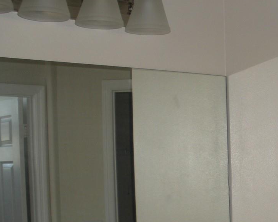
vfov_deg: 19.4
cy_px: 194
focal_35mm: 78
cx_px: 270
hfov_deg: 23.5
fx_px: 642
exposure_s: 1/47.4
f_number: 3.5
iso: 69
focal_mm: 6.3
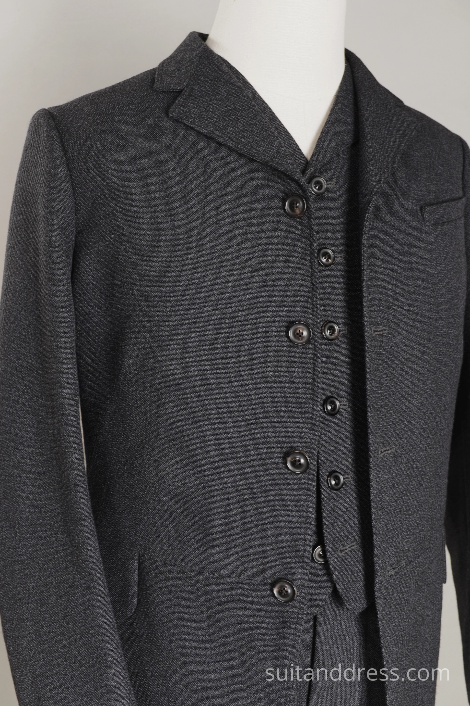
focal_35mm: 48
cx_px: 235
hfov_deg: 28.1
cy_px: 353
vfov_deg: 41.1
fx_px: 940
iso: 200
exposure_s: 1/6
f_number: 6.3
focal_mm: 32
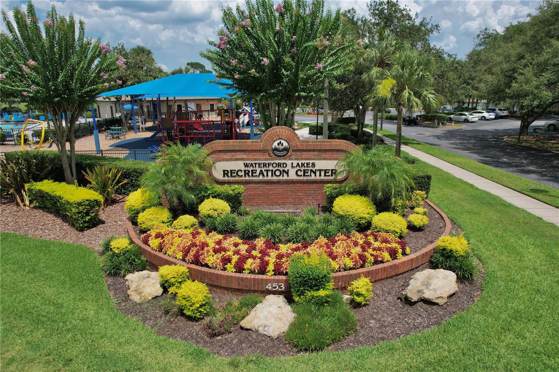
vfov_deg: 57.2
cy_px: 186
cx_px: 280
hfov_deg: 78.6
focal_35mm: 22
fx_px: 342
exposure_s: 1/2000
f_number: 2.8
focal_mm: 8.38
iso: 100
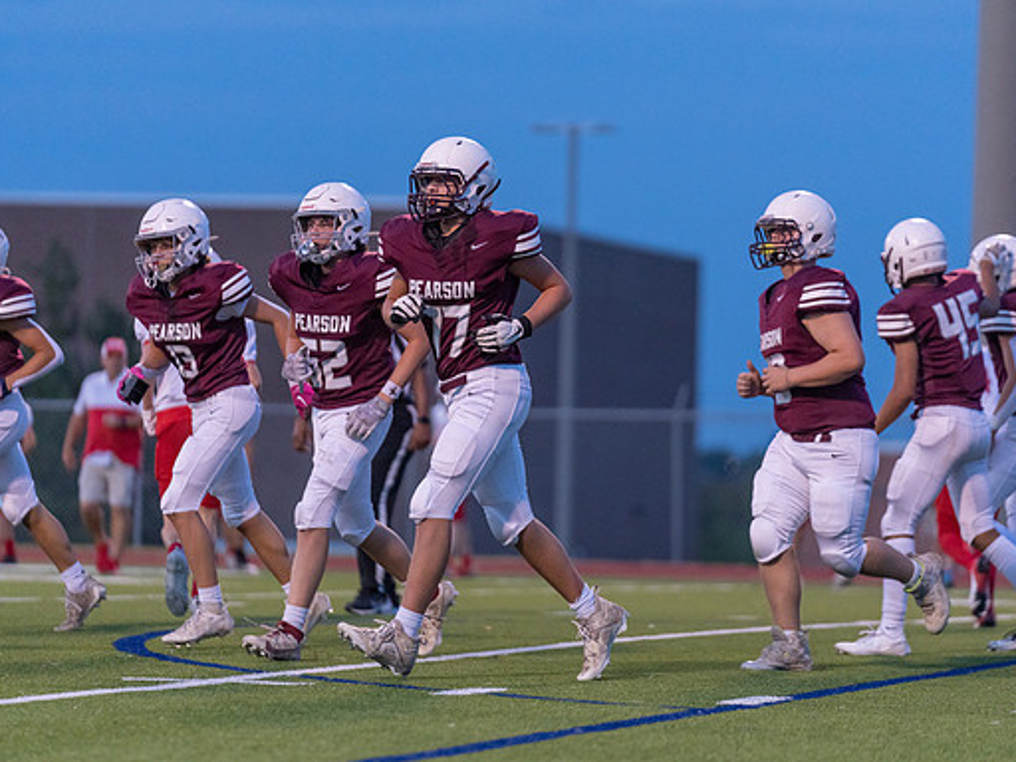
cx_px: 552
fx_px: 6398
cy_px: 382
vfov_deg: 6.8
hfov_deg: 9.1
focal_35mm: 218
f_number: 2.8
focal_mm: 200
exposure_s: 1/1250
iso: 3200
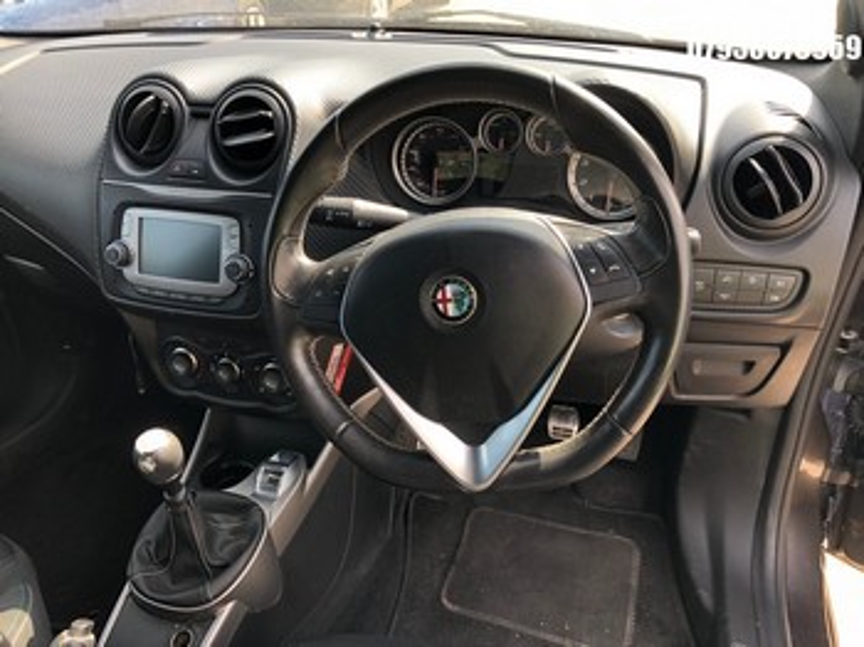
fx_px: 698
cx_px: 432
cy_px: 324
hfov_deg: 63.5
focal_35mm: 28
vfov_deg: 49.7
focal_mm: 4
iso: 32
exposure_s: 1/120
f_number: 1.8
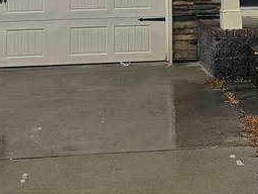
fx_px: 857
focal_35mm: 115
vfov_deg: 11.3
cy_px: -231
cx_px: 155
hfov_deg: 17.1
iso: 20
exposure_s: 1/180
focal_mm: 6.3
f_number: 1.7
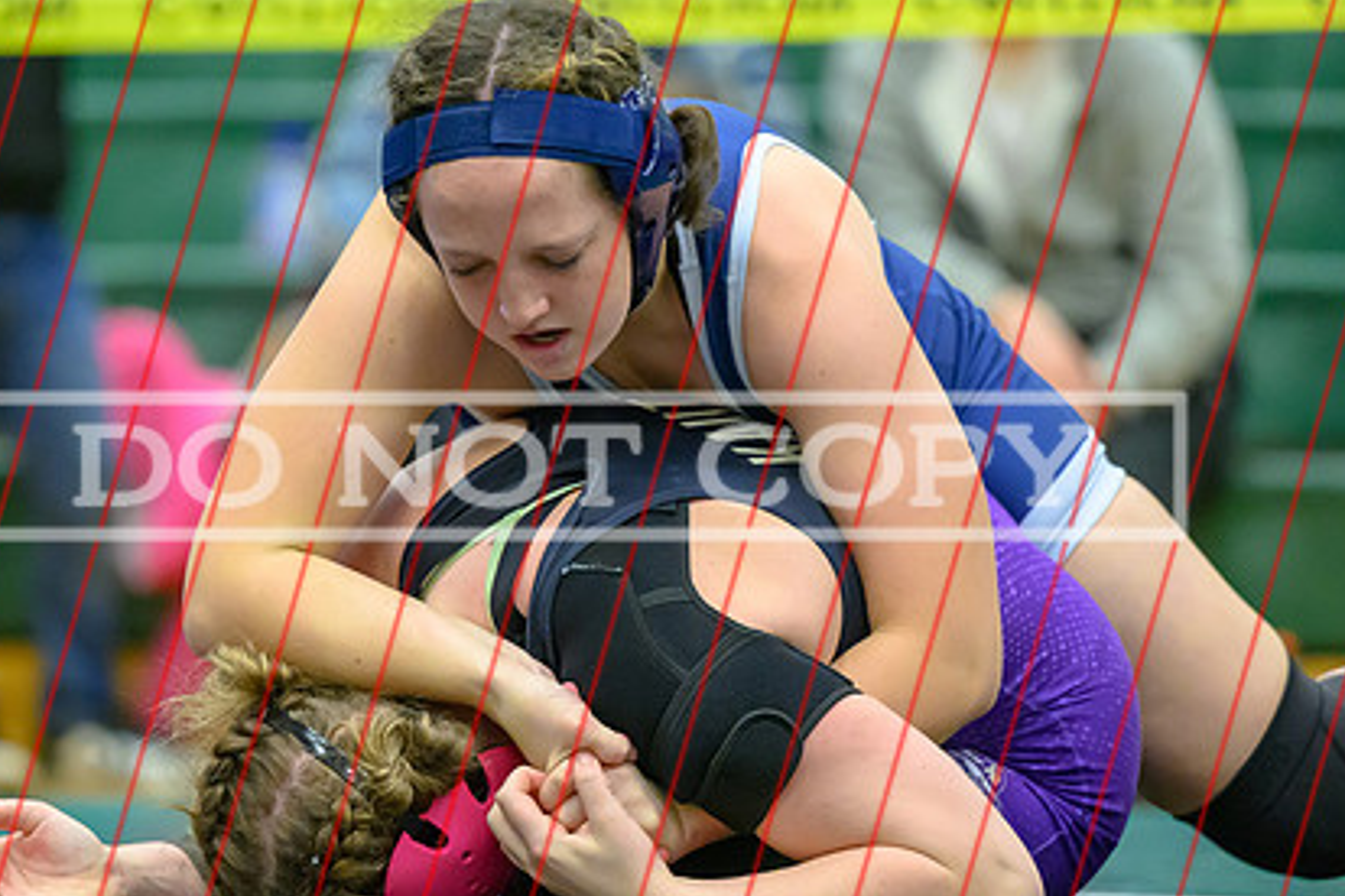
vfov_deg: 4.1
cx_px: 594
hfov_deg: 6.2
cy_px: 409
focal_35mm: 334
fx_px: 12478
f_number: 2.8
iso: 7200
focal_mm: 190
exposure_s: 1/640
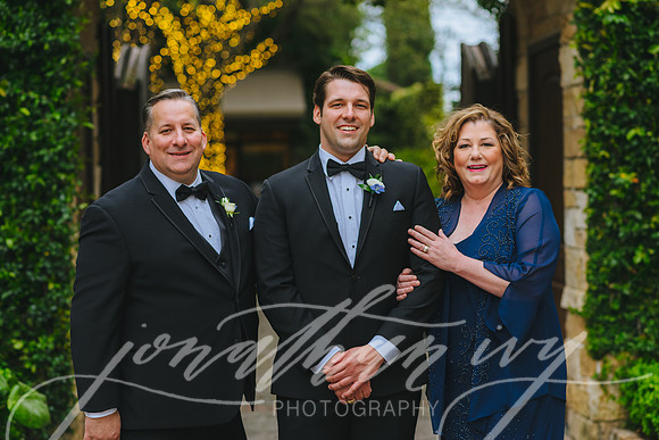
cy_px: 220
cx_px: 330
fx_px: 1556
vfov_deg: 16.1
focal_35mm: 85
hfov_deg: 23.9
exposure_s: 1/800
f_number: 2.8
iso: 400
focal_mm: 85
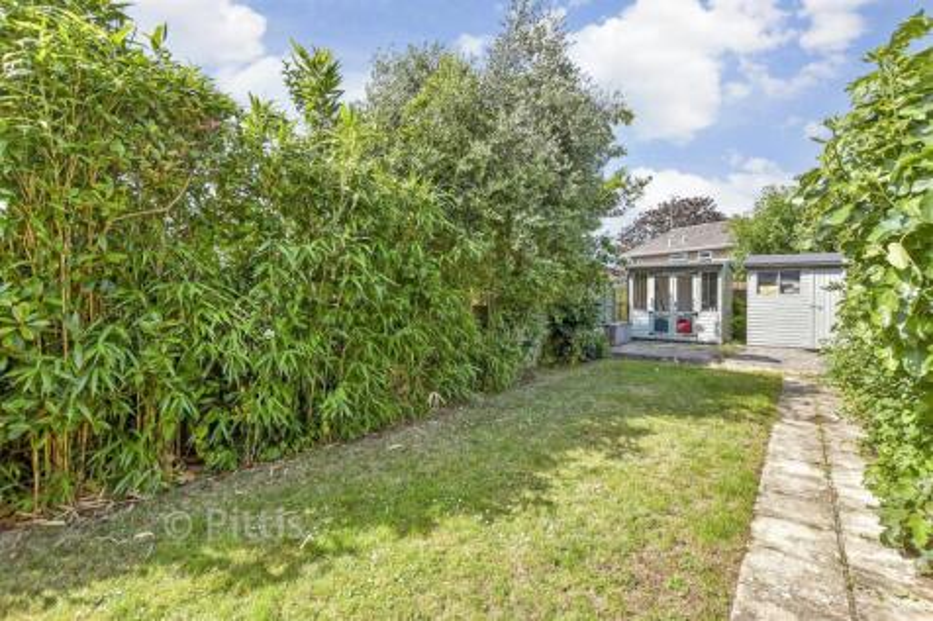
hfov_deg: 100.4
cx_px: 466
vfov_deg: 77.3
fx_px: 389
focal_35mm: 15
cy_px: 310
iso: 320
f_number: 8
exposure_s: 1/250
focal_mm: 10
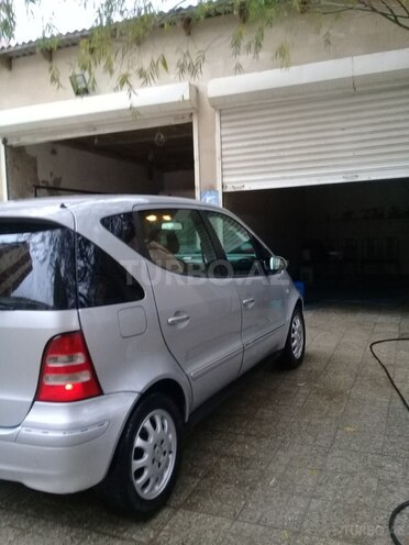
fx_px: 488
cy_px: 272
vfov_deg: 58.4
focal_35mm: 31
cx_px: 204
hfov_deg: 45.4
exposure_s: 1/25
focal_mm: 3.3
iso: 160
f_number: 2.2
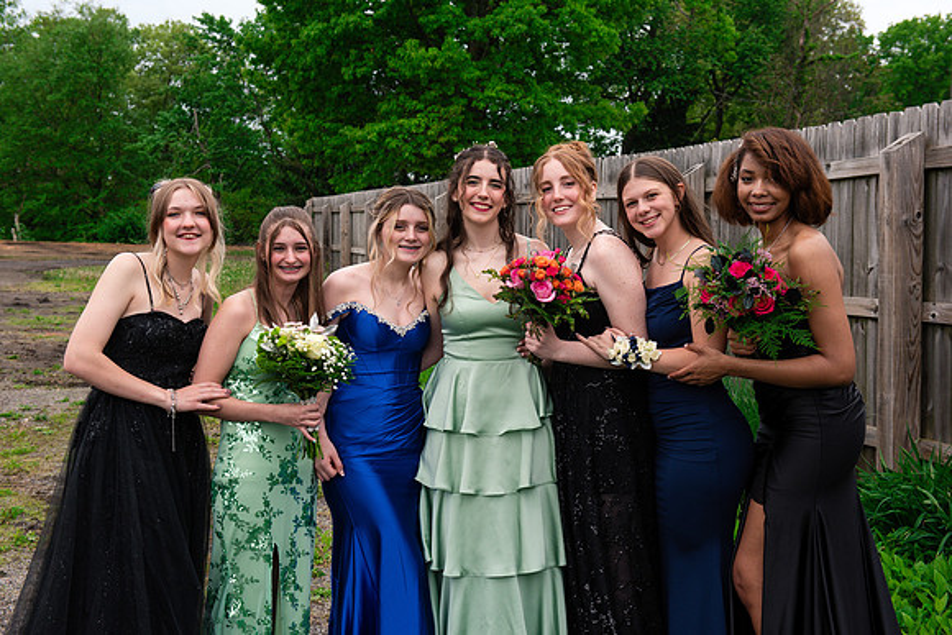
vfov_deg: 26.0
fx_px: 1375
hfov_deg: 38.2
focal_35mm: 52
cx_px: 476
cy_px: 318
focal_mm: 52
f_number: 8
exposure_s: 1/250
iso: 500
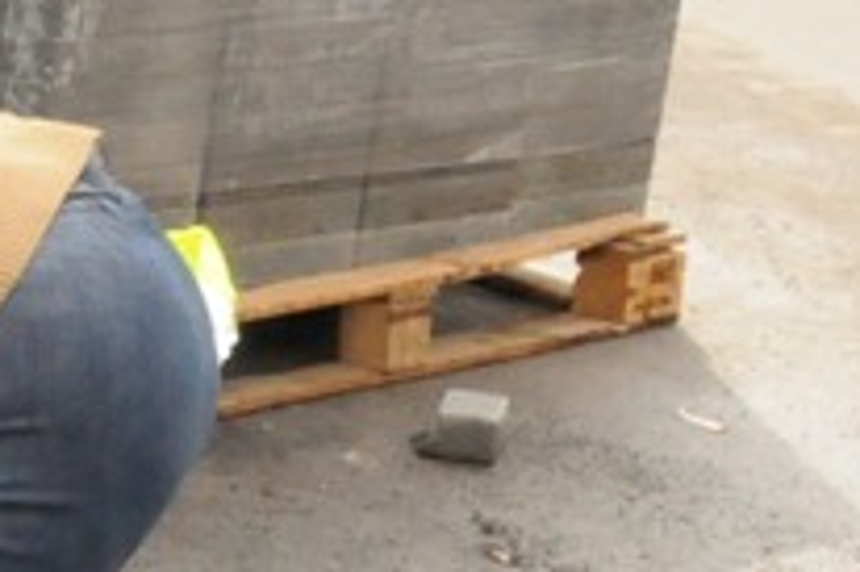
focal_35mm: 164
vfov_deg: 8.4
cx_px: -918
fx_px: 3915
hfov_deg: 11.2
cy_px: 321
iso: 3200
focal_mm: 22
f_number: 20
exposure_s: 1/250
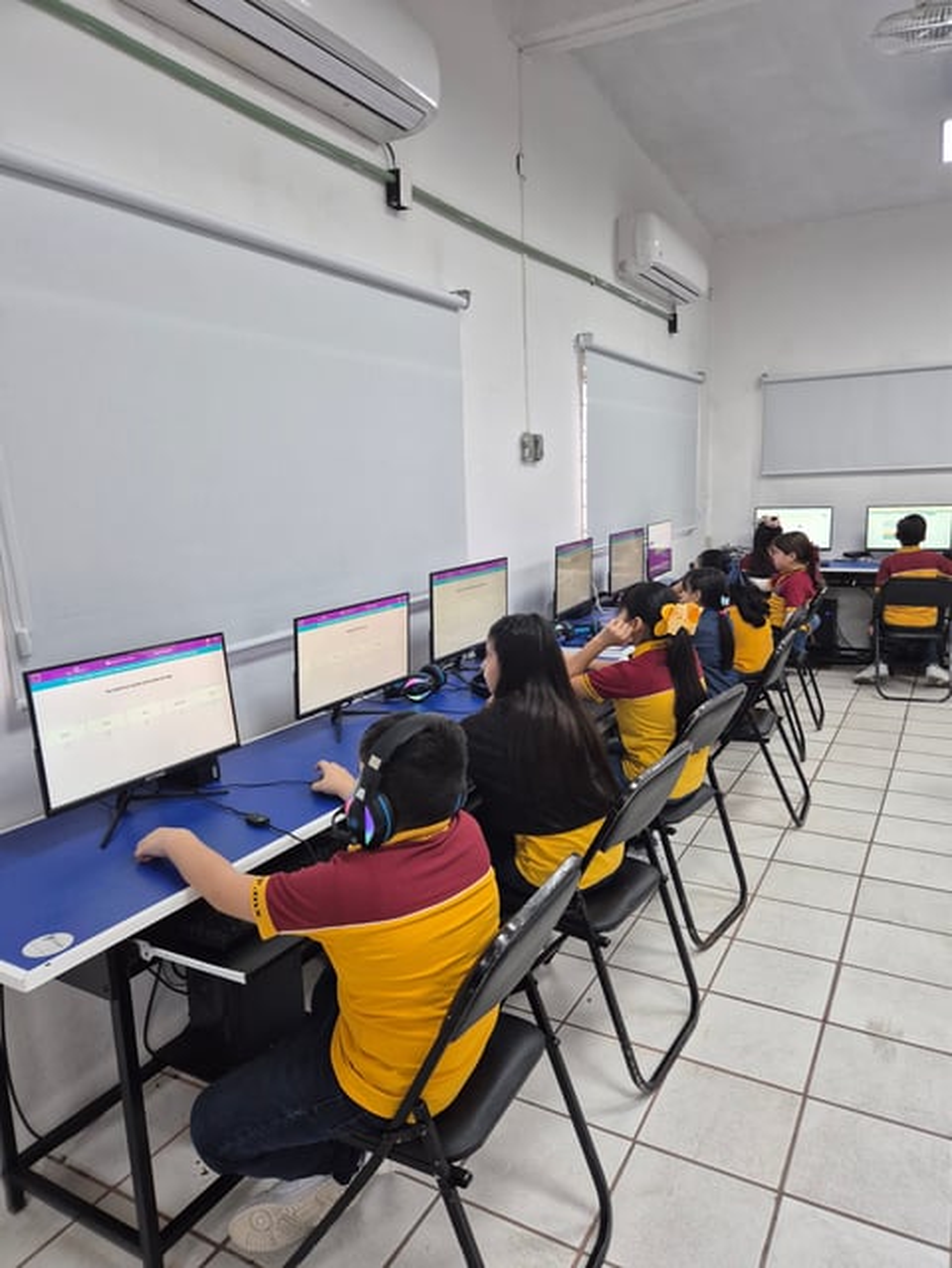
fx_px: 843
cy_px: 634
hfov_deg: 58.9
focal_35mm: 23
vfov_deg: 73.9
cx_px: 476
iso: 250
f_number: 1.8
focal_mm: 5.4
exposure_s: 1/120
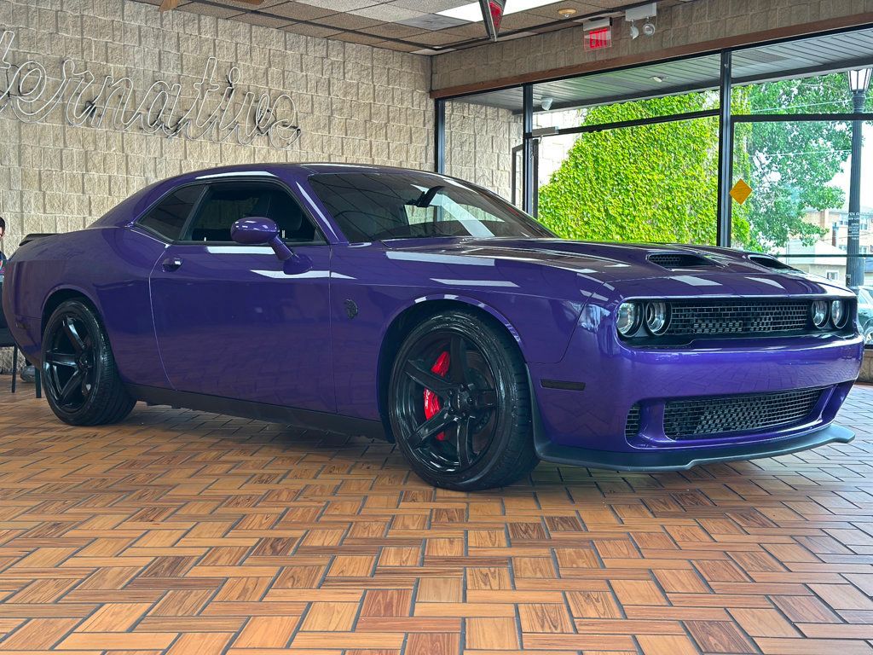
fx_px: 1211
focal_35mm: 48
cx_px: 436
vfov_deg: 30.3
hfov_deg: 39.7
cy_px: 328
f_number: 1.78
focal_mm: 6.86
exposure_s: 1/249
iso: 80
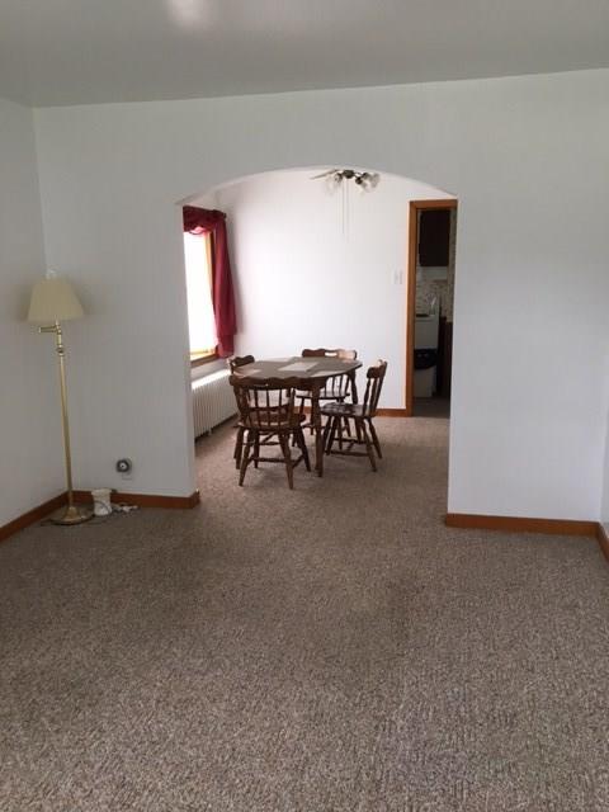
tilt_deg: -11.4
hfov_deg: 48.2
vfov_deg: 61.7
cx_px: 304
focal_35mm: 29
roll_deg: +0.4
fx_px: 680
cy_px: 406
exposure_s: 1/40
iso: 32
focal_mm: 4.15
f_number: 2.2
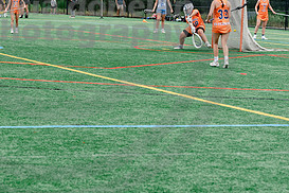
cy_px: 17
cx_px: 53
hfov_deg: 13.7
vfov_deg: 9.2
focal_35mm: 149
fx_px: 1196
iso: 250
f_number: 4.5
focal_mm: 70
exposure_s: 1/320
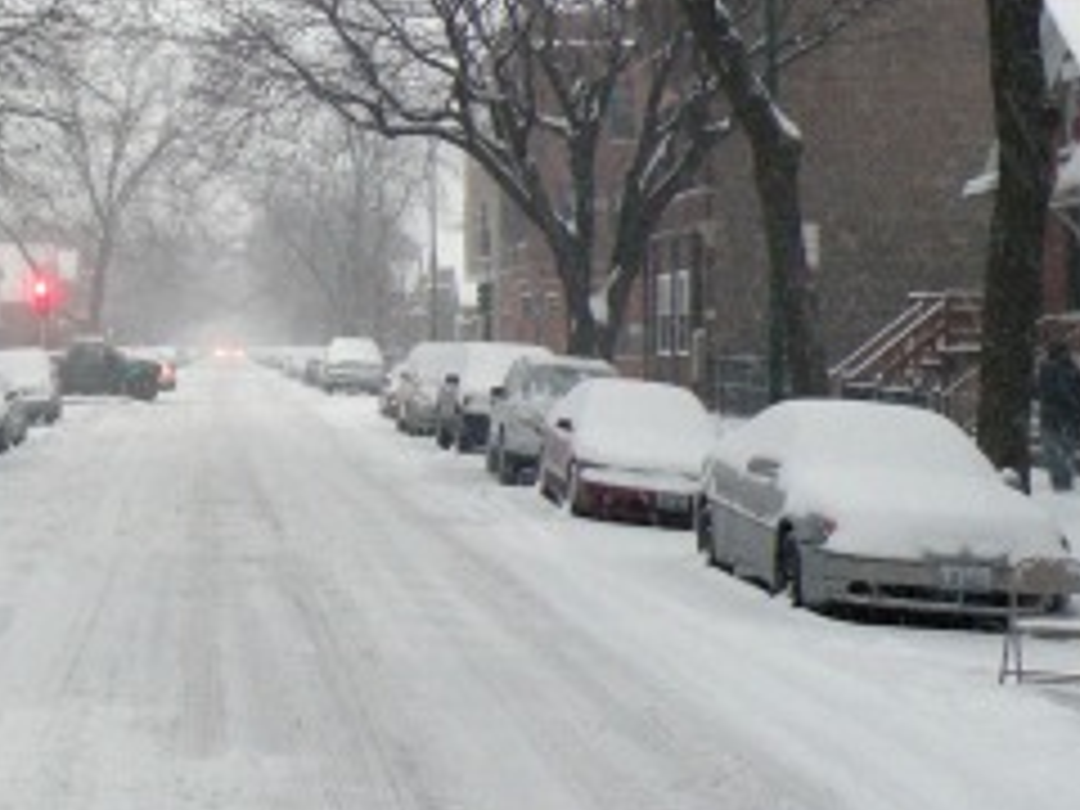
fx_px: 2246
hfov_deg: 26.1
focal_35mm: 72
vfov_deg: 20.4
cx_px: 104
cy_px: 392
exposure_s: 1/59.8
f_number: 2.8
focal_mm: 4.7
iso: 190
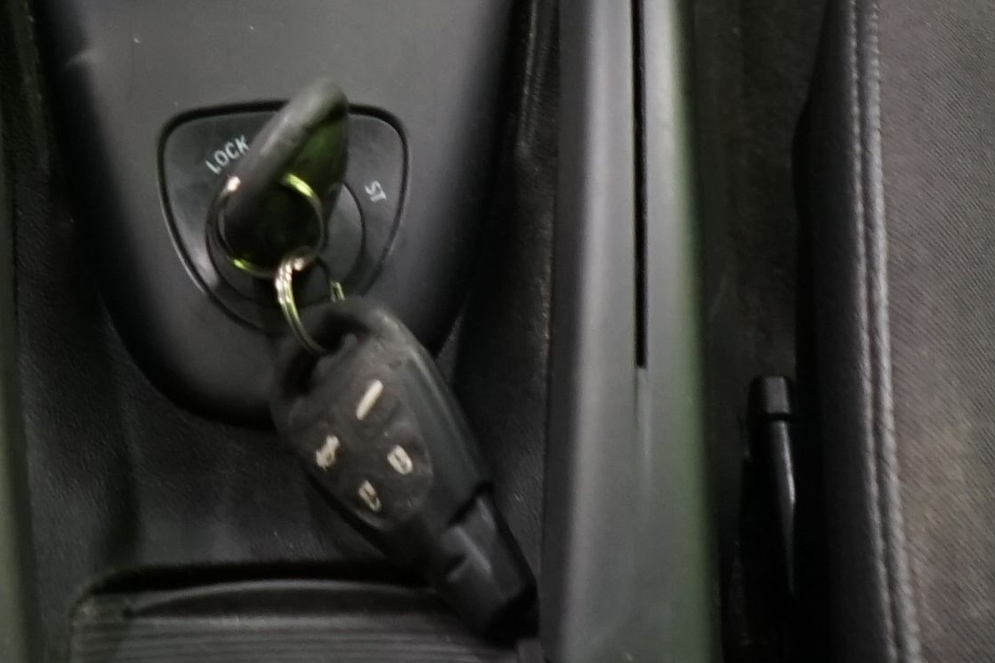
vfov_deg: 8.1
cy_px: -1102
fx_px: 4173
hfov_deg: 13.6
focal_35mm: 151
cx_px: 299
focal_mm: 28
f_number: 4.5
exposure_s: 1/10
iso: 800
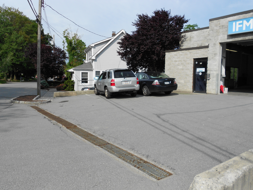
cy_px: 95
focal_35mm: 29
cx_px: 126
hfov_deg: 61.7
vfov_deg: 48.2
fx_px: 212
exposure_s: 1/1000
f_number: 3.4
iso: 80
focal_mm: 5.1
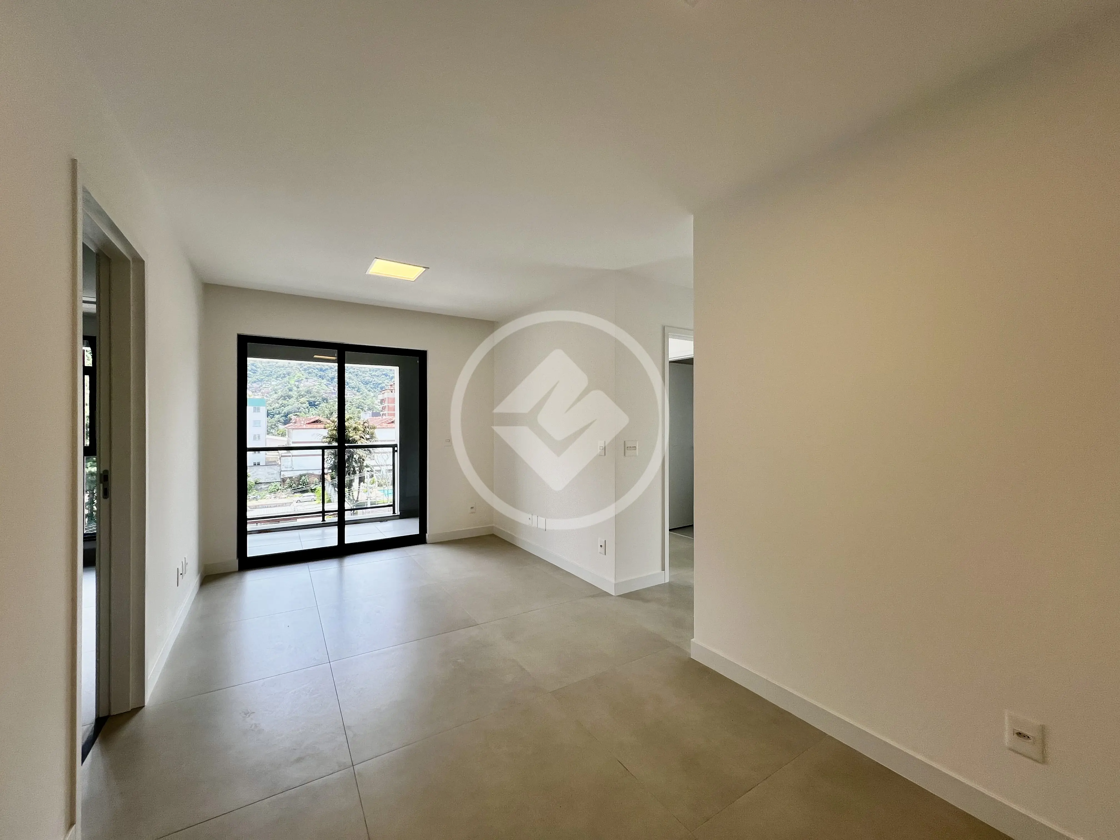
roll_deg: -0.2
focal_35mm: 13
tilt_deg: +0.7
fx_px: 421
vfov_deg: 89.9
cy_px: 420
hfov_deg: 106.2
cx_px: 560
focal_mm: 1.57
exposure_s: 1/191
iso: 32
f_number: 1.8
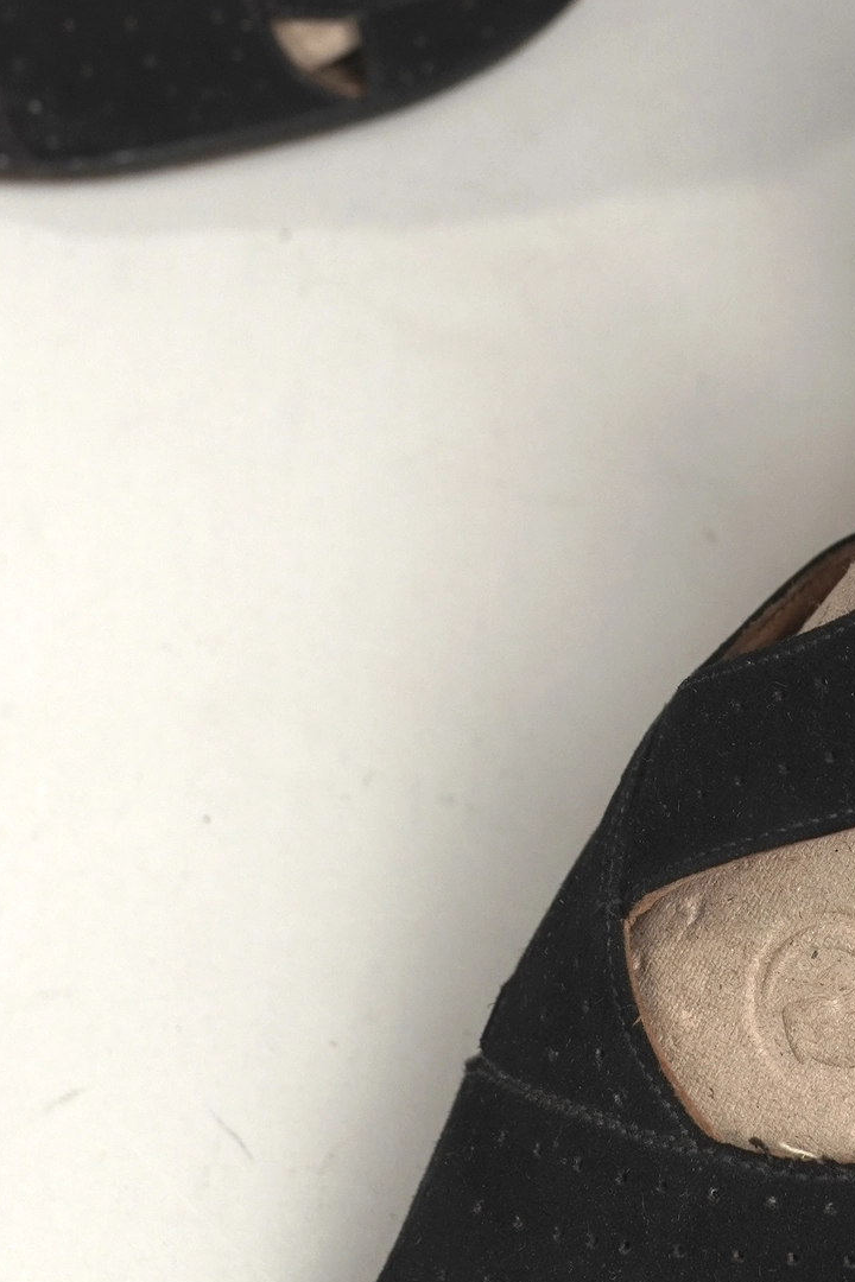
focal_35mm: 128
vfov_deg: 15.9
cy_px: 293
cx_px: 851
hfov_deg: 10.6
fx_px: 4560
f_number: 4
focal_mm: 32
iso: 400
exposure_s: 1/80
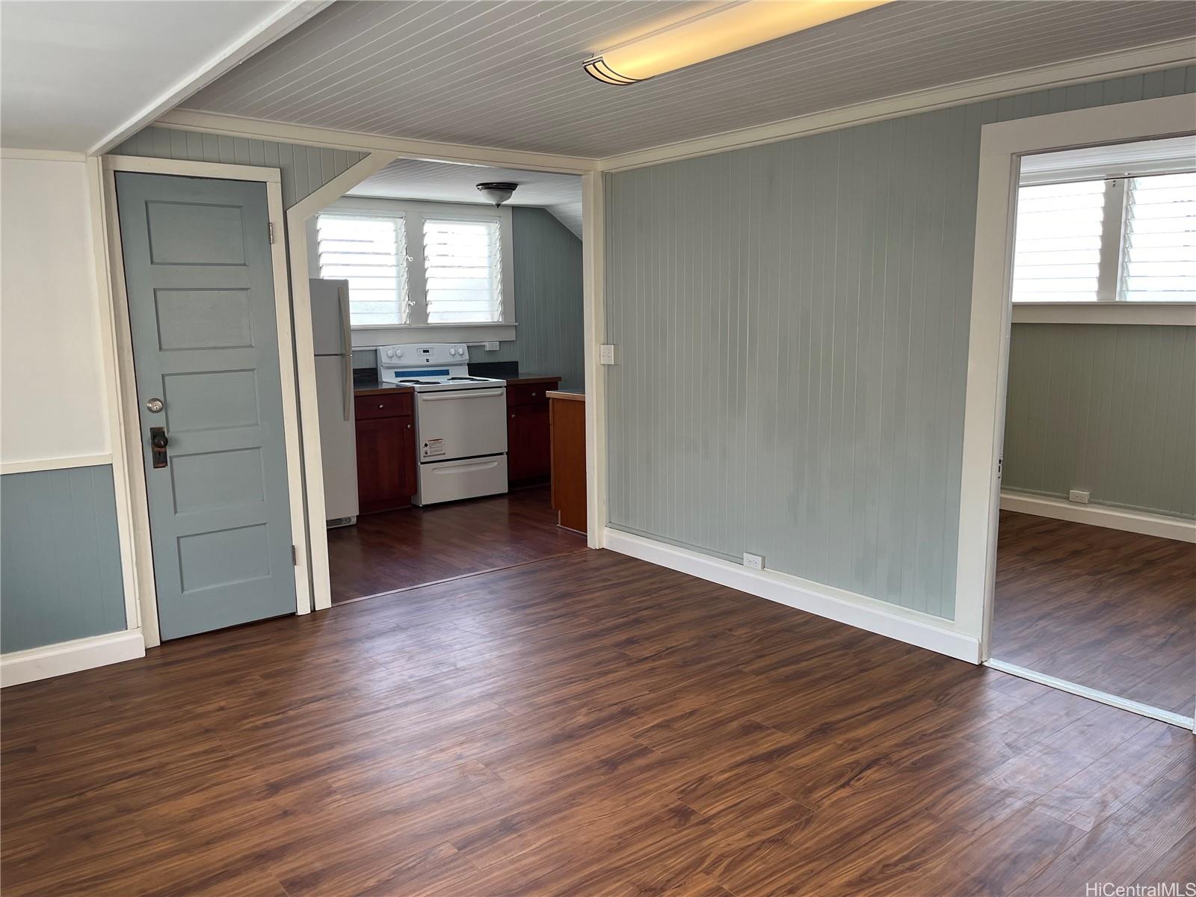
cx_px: 598
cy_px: 448
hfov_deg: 67.3
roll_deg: +0.9
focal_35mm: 26
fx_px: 898
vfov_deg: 53.1
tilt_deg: -7.8
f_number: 1.6
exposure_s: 1/120
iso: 64
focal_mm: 5.1
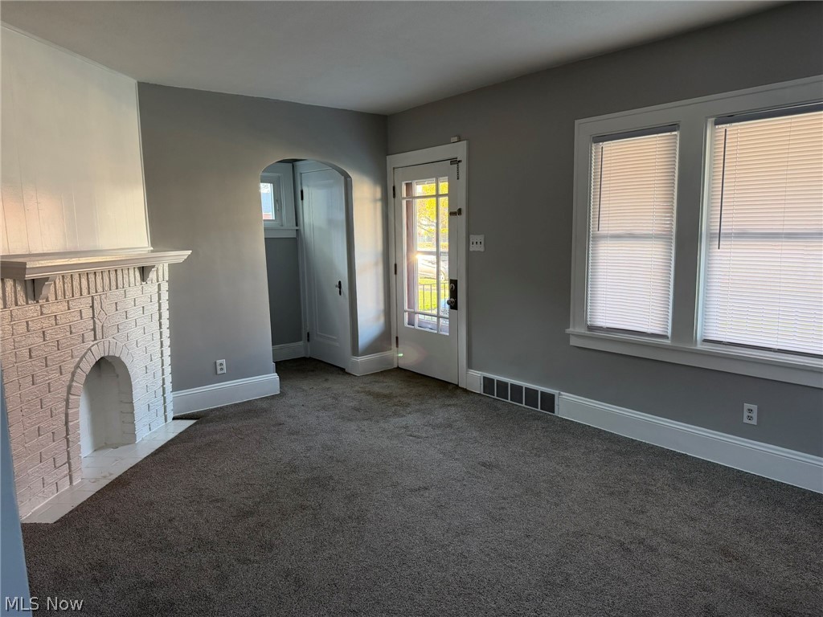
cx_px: 412
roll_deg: +1.4
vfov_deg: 56.8
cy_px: 308
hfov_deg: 71.6
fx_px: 571
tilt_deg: -8.0
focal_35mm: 24
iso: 200
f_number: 1.78
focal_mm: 6.76
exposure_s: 1/67
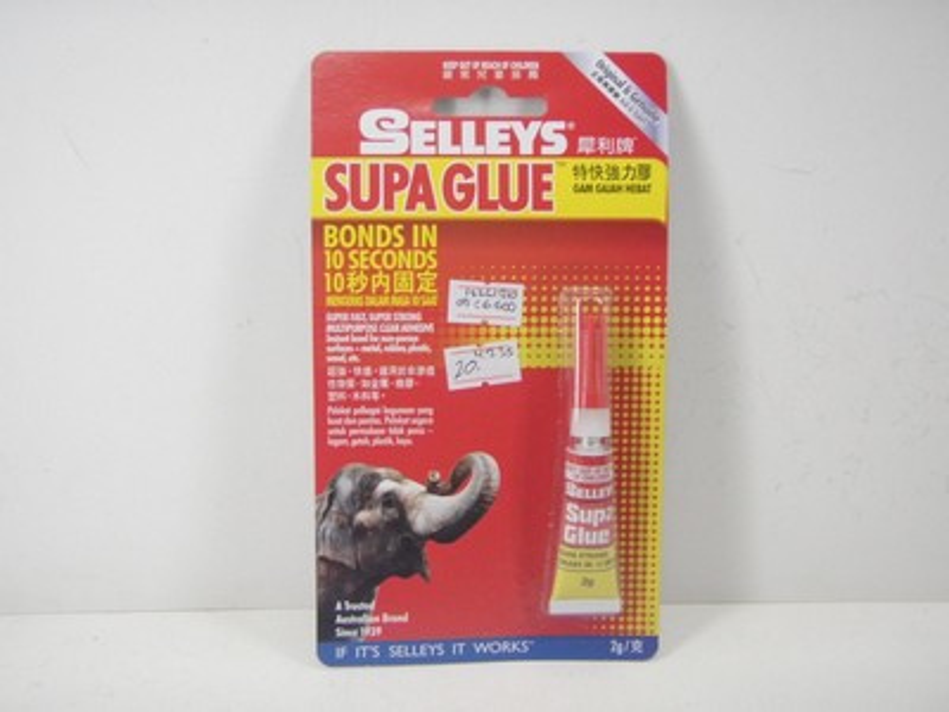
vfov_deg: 28.6
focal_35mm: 51
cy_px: 356
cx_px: 474
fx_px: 1398
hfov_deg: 37.5
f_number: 4
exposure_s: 1/30
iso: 200
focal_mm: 9.13
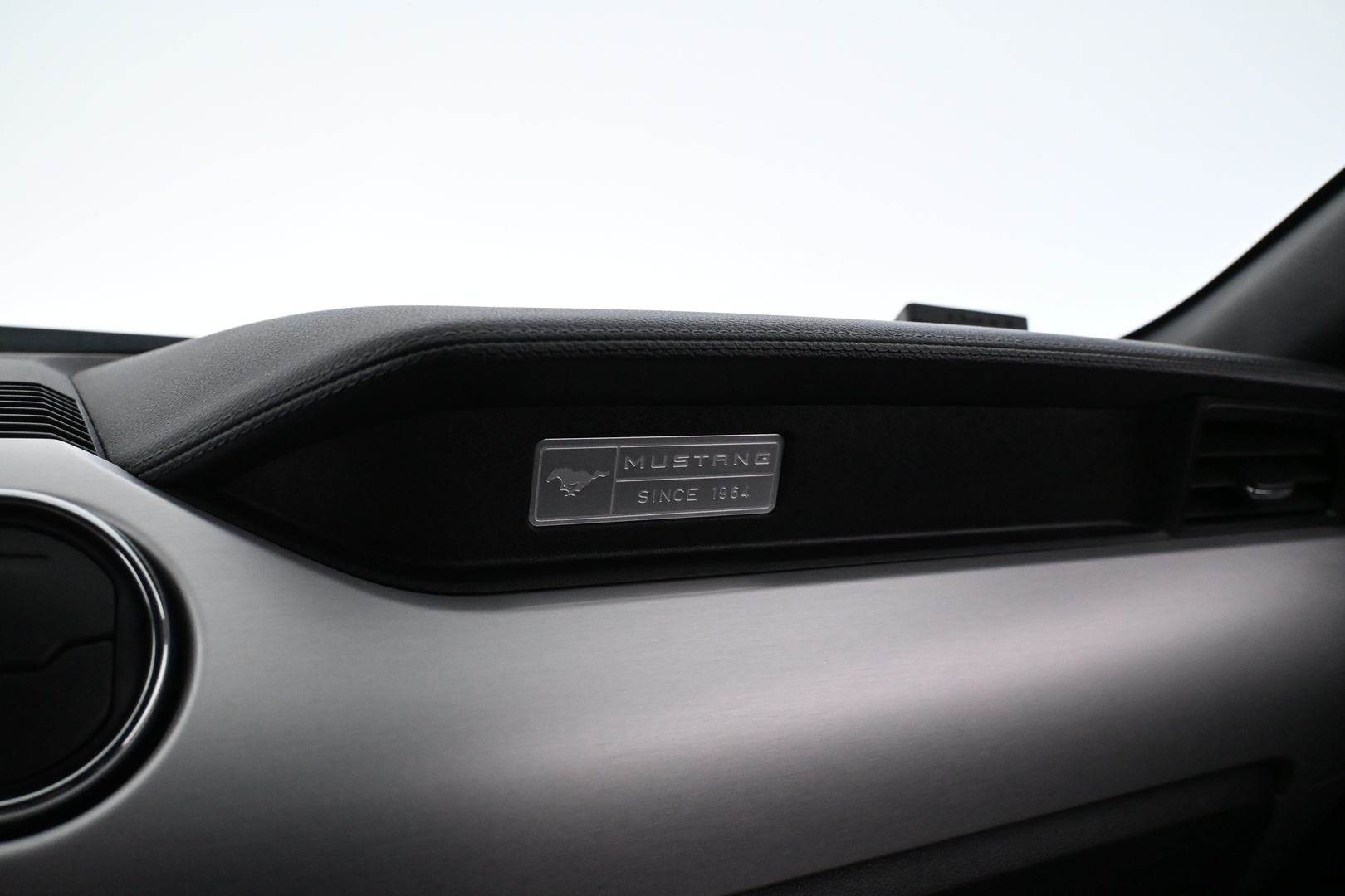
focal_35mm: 33
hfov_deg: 57.2
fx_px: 1233
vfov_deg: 40.0
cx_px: 672
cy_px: 448
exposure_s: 1/80
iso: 4000
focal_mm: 22
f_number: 4.5
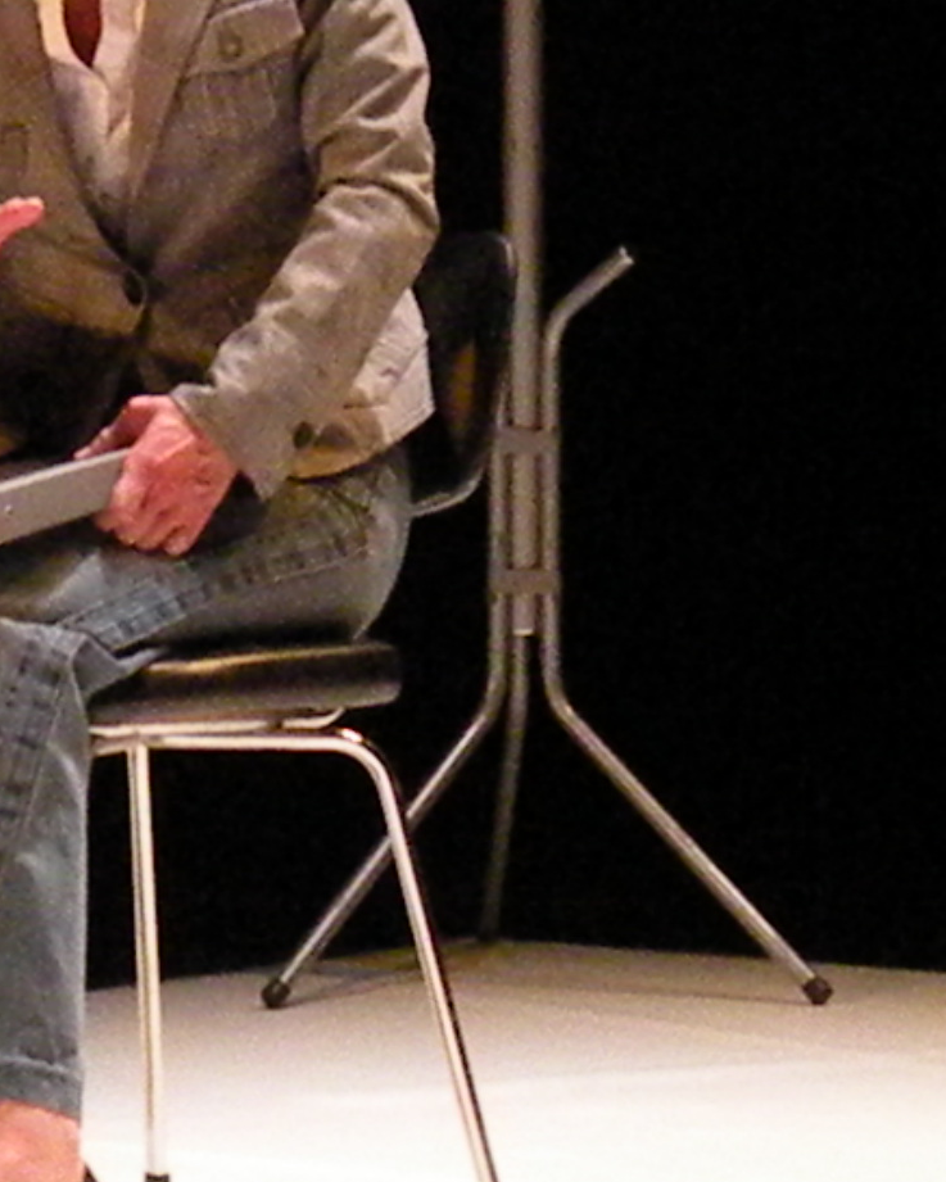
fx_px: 10707
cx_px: 56
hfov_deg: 5.1
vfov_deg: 6.3
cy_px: 267
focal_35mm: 306
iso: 3200
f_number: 5
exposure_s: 1/320
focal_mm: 25
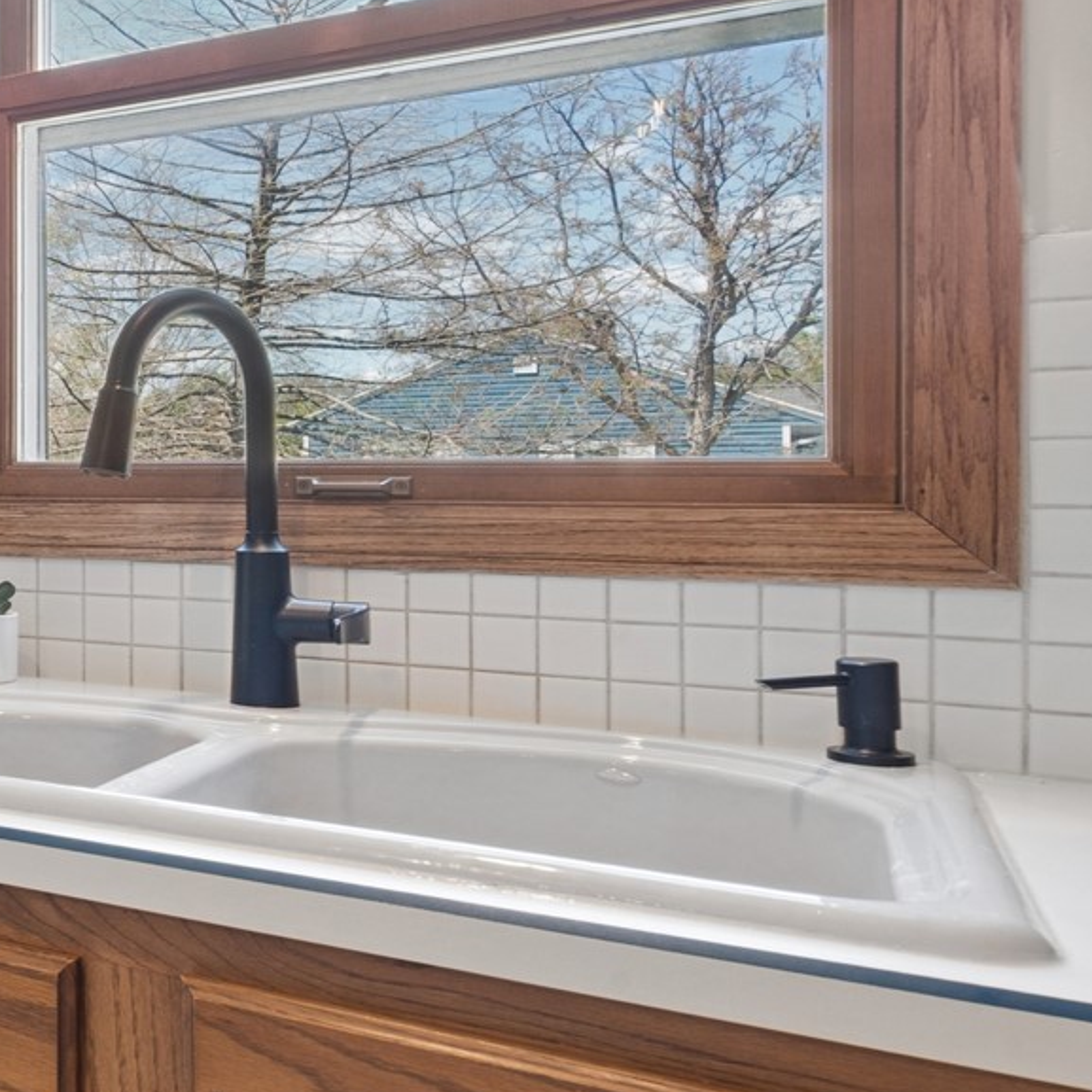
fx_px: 1428
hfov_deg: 29.7
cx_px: -453
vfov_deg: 41.8
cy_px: 465
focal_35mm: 40
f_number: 11
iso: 400
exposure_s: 1/6
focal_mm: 16
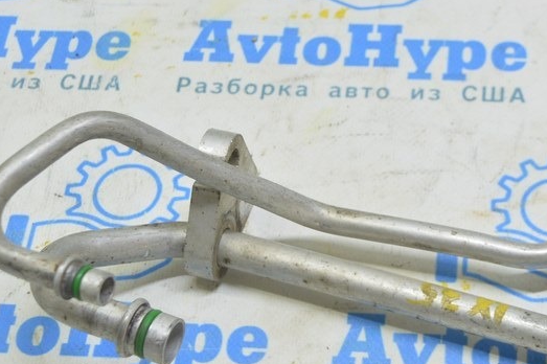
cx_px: 382
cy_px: 199
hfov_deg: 22.3
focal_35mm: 91
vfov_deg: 15.0
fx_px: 1381
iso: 400
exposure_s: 1/20
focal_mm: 31
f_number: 5.6
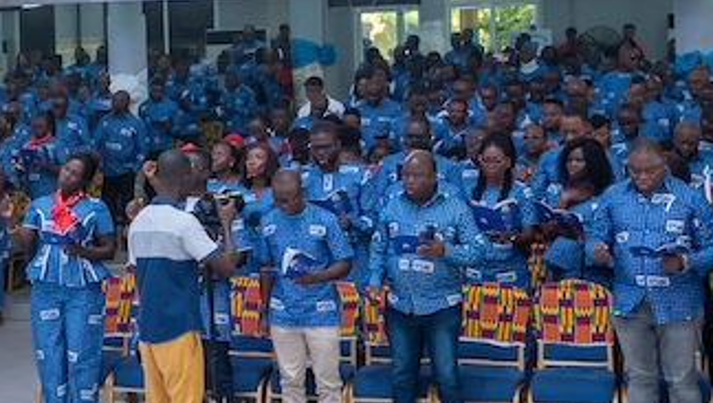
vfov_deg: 12.1
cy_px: 58
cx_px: -101
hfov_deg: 20.2
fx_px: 1892
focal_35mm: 100
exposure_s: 1/200
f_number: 4.5
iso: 2500
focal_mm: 31
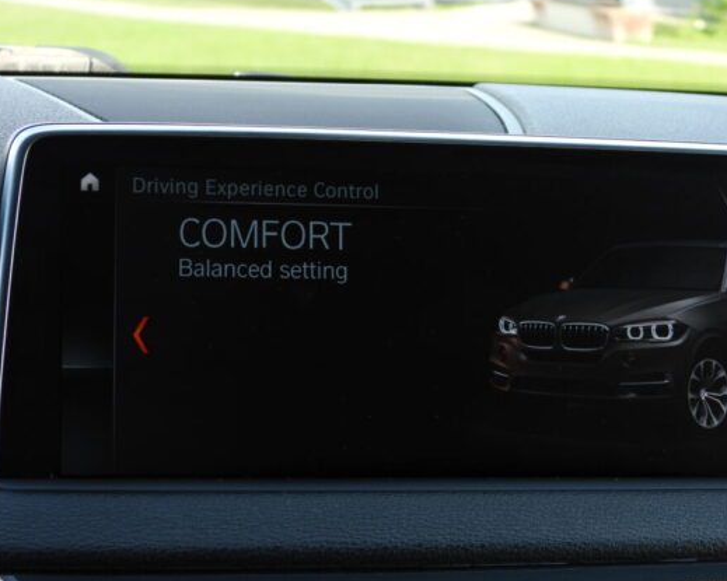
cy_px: 353
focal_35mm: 87
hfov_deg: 21.9
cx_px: 444
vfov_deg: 17.6
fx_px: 1872
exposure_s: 1/80
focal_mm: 11.7
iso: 100
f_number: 3.5
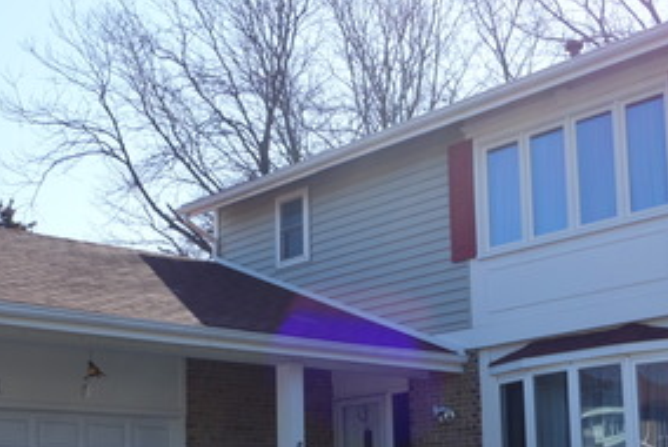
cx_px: 332
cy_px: 387
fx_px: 1170
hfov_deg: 31.9
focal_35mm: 63
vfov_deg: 21.2
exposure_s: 1/250
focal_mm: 10.4
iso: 125
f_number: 5.6
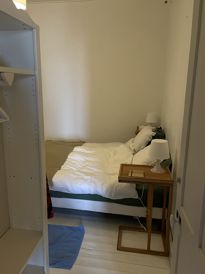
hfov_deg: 46.7
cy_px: 142
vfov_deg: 59.9
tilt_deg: -10.9
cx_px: 88
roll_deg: -0.2
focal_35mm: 30
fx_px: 237
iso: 200
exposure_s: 1/50
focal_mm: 4.2
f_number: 1.6
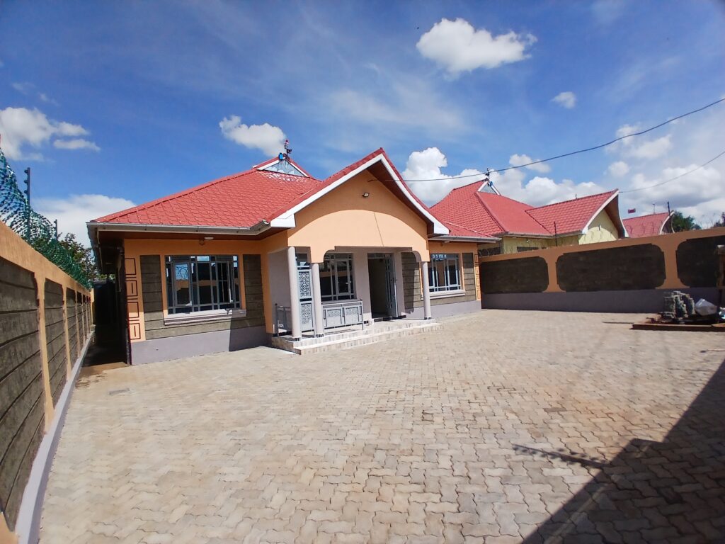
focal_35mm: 17
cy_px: 272
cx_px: 362
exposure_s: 1/2304
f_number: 2.2
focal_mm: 1.4
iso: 64
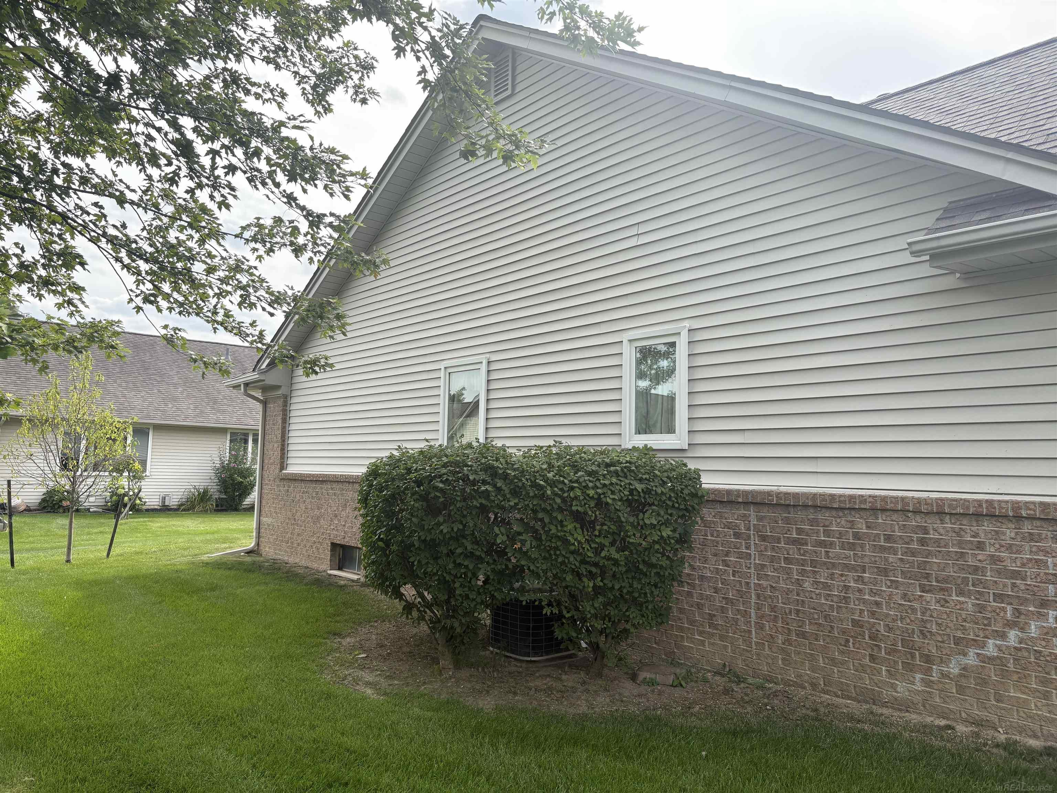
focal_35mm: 26
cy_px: 396
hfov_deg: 67.3
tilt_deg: +6.8
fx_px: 794
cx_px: 528
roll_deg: -1.3
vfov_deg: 53.1
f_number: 1.6
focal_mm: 5.96
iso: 64
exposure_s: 1/1587
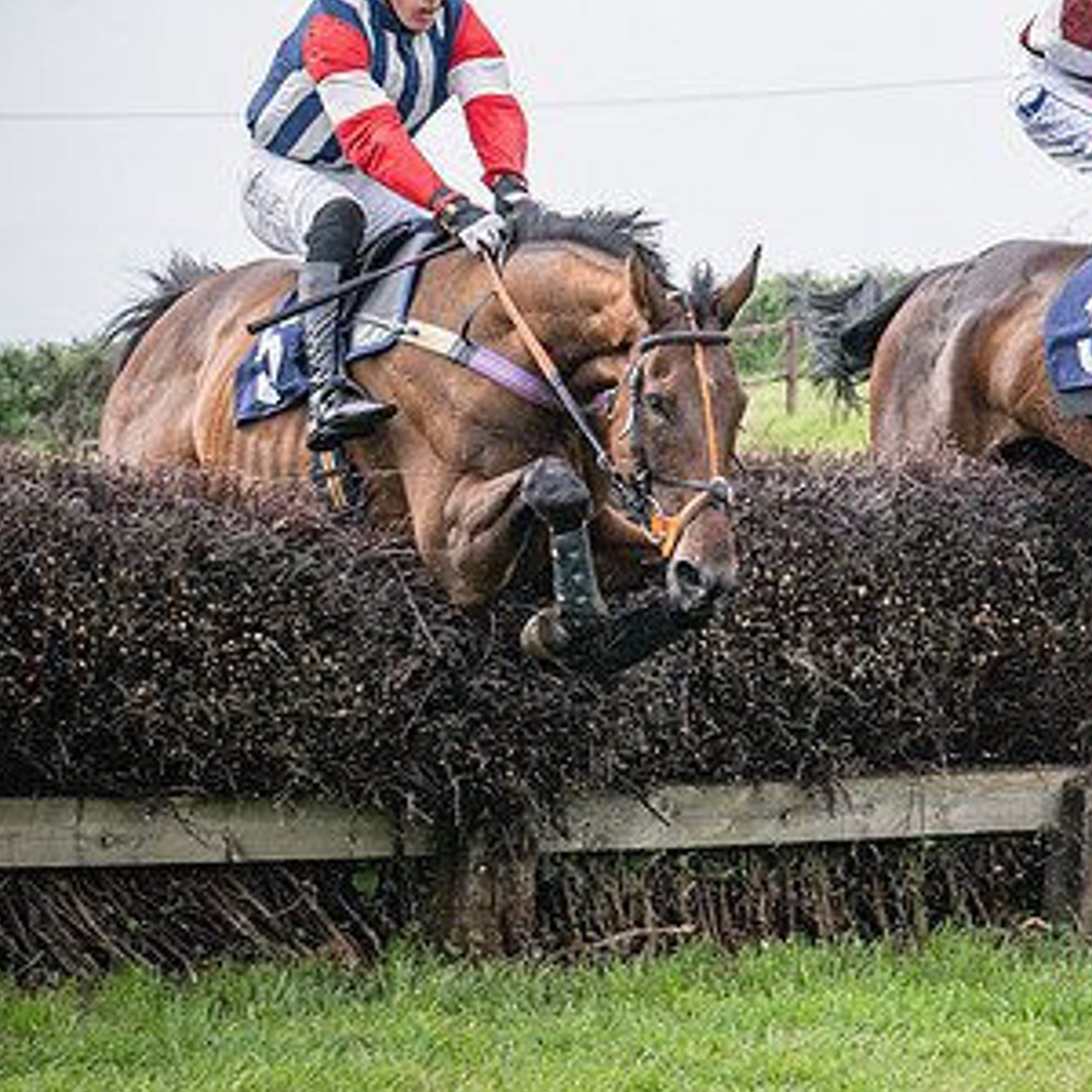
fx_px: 8423
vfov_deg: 7.4
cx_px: 944
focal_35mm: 236
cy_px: 336
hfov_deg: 7.4
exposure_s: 1/1600
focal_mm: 70
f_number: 4.5
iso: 400
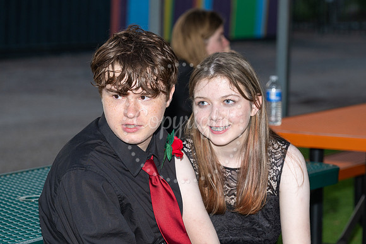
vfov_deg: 8.7
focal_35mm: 158
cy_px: 155
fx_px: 1602
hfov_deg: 13.0
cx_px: 183
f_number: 5.6
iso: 320
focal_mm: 120
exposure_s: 1/160
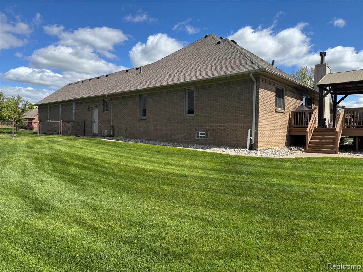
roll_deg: -1.6
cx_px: 182
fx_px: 252
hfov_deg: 71.6
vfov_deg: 56.8
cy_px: 136
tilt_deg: -2.0
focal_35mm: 24
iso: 80
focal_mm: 6.76
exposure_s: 1/4310
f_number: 1.78
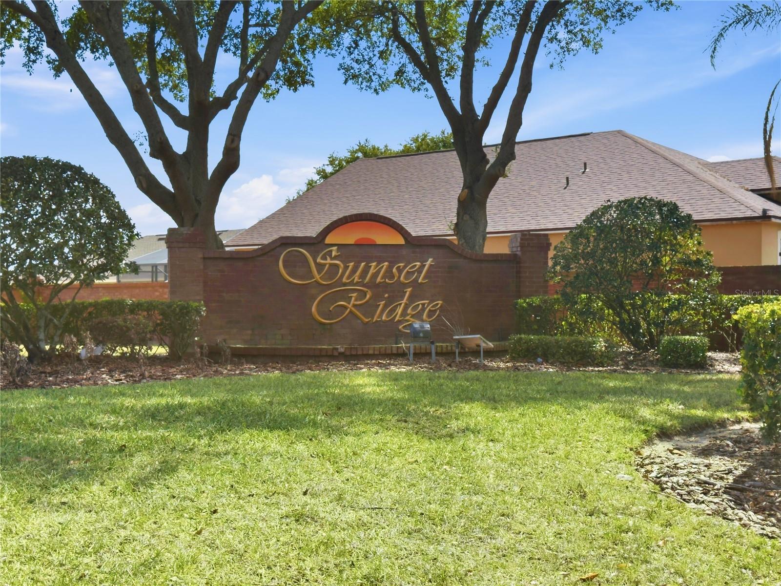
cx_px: 390
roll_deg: +0.2
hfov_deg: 39.7
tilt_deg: +0.0
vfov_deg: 30.3
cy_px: 293
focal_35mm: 48
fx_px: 1083
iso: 80
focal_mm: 6.8
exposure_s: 1/5000
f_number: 1.8
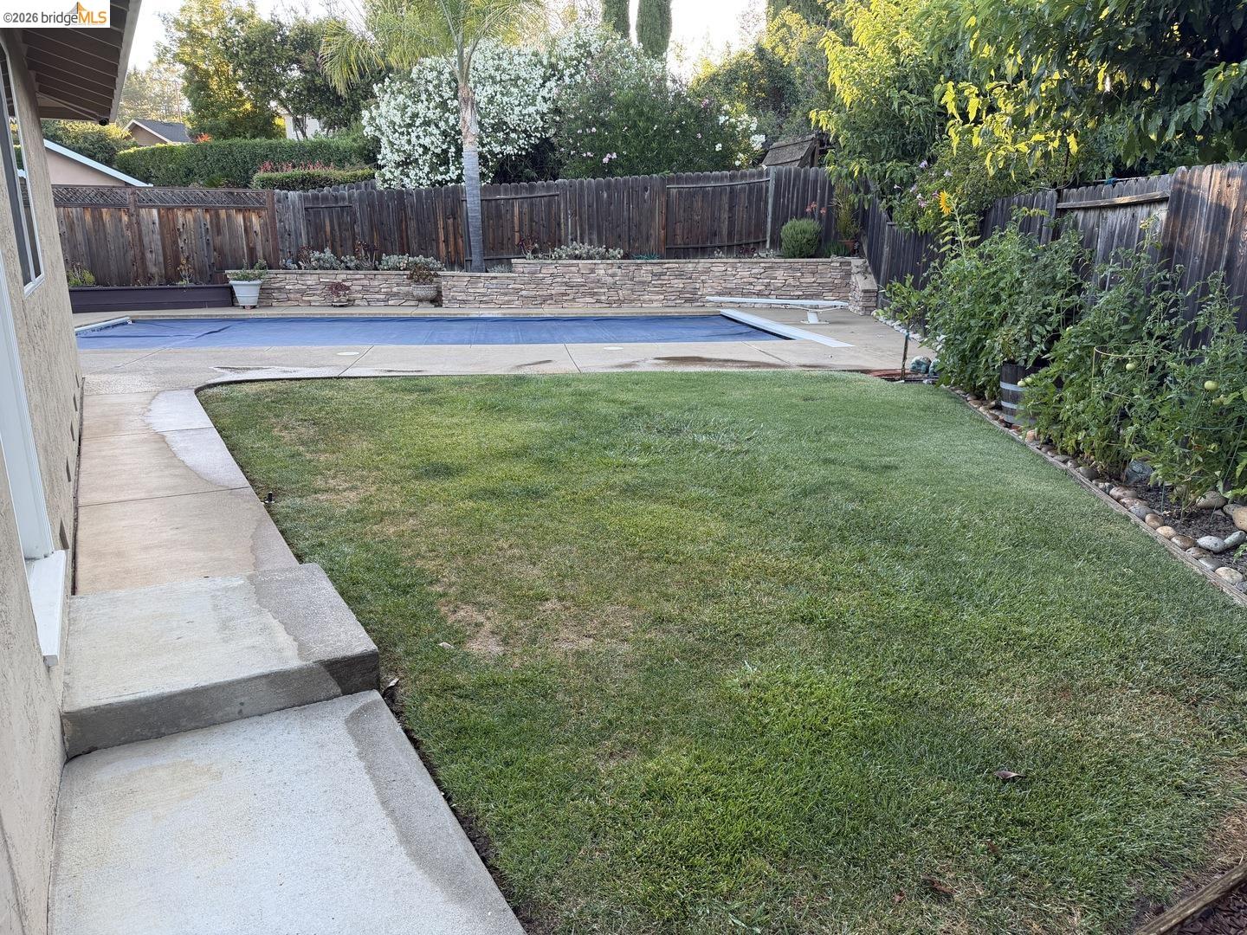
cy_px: 468
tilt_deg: -15.5
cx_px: 624
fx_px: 865
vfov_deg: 56.8
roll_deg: +0.3
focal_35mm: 24
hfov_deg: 71.6
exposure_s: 1/127
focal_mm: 6.76
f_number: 1.78
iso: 64
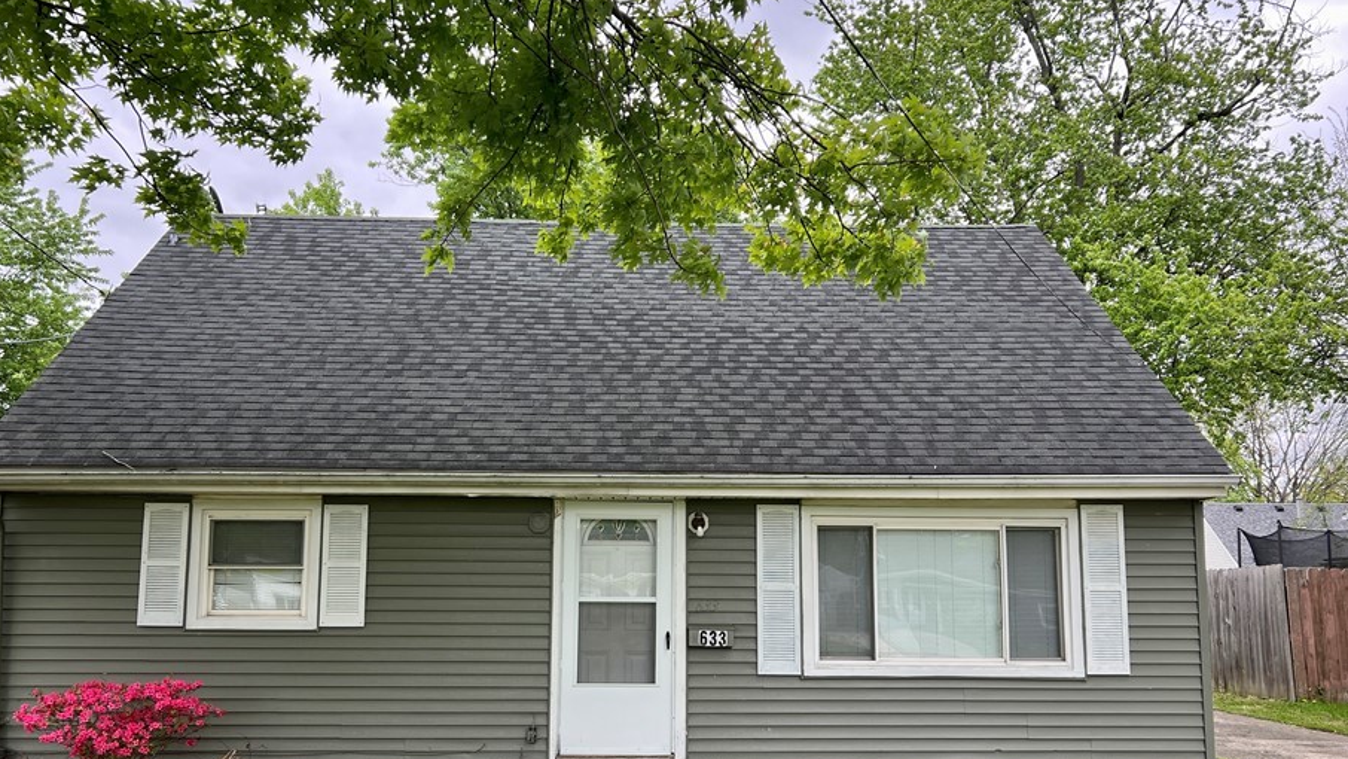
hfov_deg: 61.0
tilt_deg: +4.9
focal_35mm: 32
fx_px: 1144
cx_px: 640
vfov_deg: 36.5
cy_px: 469
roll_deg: +0.0
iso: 50
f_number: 1.5
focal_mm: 5.7
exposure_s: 1/418
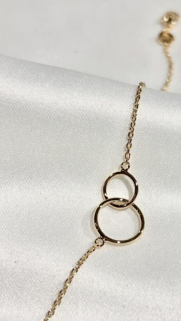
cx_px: 129
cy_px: 173
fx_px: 554
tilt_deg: -38.2
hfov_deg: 18.5
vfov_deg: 32.3
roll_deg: +4.5
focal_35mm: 65
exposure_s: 1/341
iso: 32
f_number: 1.6
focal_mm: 5.96
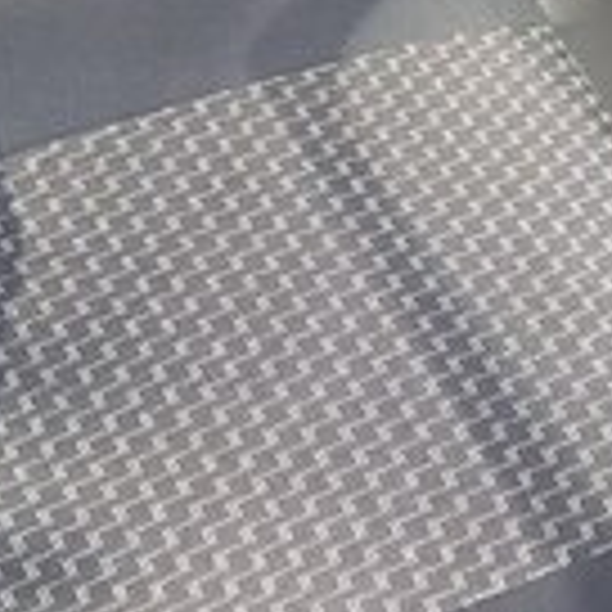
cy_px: -212
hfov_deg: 17.3
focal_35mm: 100
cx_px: 418
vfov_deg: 16.3
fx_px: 2000
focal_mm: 3.3
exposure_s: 1/100
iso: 50
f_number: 2.2
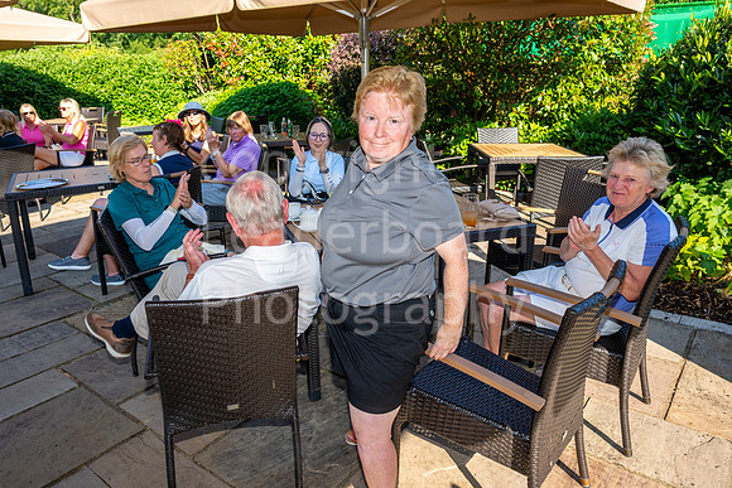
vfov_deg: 48.5
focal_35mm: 27
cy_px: 218
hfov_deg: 68.0
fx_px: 541
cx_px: 332
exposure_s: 1/200
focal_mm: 24
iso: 200
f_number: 8
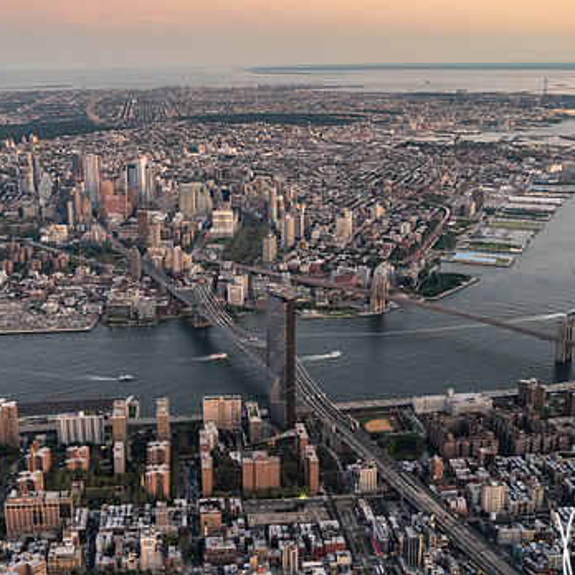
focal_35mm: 45
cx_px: 253
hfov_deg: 37.5
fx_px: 846
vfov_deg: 37.6
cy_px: 285
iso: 6400
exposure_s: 1/800
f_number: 2.8
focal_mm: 29
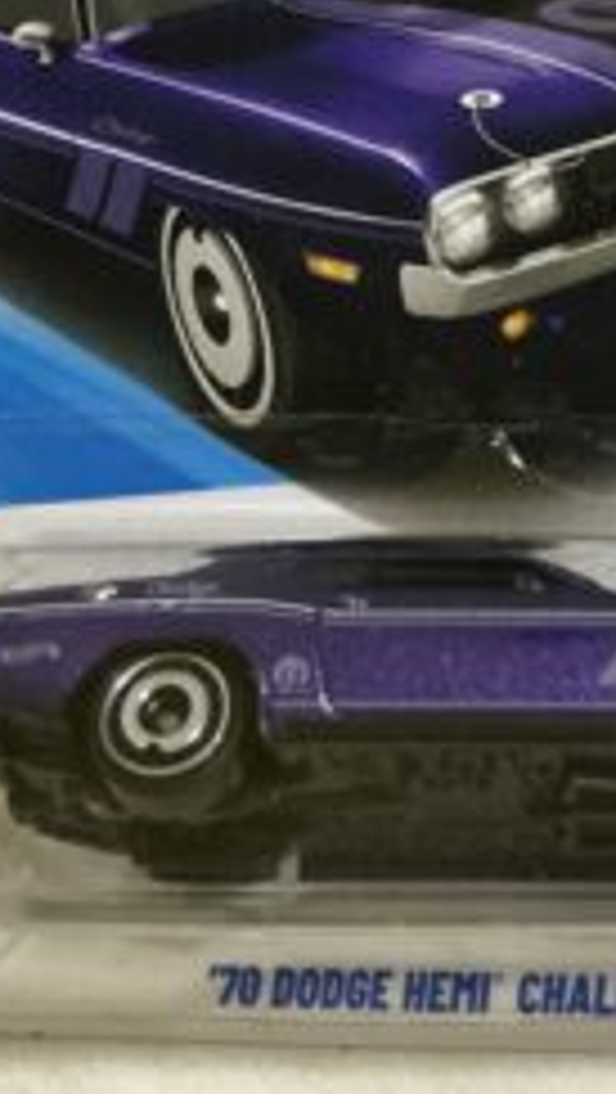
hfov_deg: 22.9
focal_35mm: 52
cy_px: 203
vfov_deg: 38.2
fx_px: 1507
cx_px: 468
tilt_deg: -67.2
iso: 400
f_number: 1.8
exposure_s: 1/30
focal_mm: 3
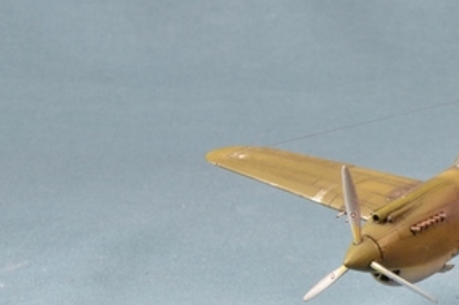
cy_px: 116
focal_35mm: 295
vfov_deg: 4.6
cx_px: 631
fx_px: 3755
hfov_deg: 6.9
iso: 200
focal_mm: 70
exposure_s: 1/1.3
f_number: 20
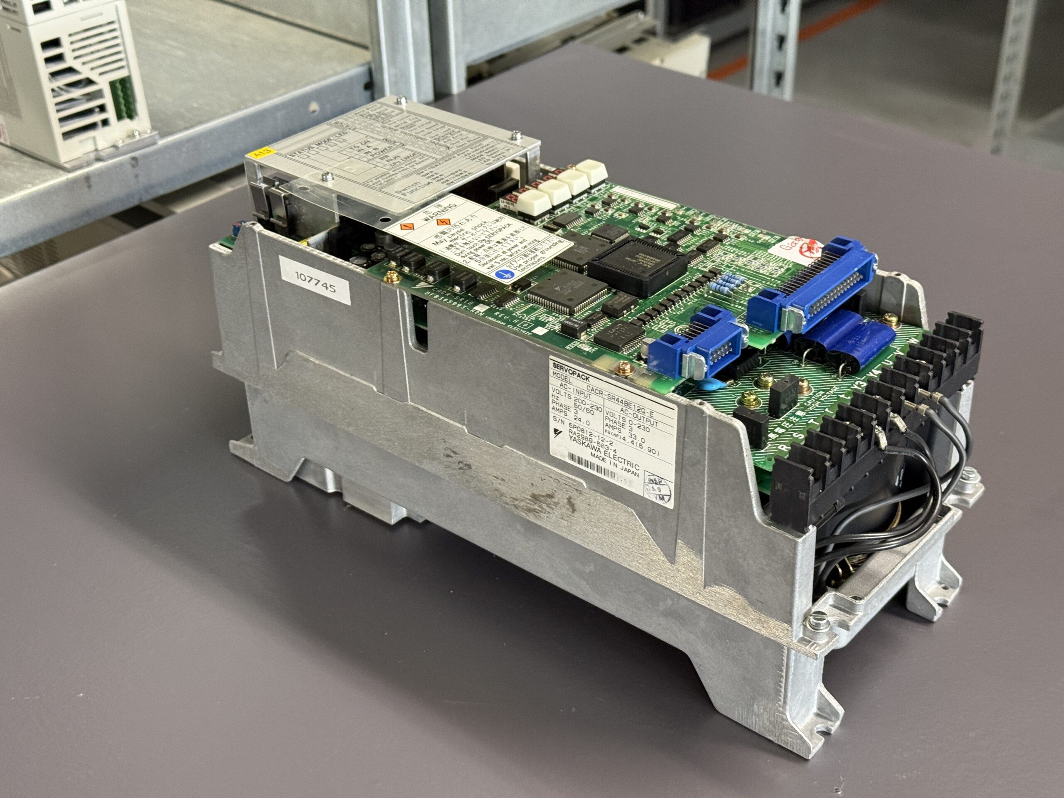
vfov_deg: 30.3
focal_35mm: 48
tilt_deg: -32.5
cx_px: 532
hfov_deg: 39.7
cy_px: 399
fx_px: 1475
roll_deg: +1.2
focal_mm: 6.76
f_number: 1.78
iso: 200
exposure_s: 1/33
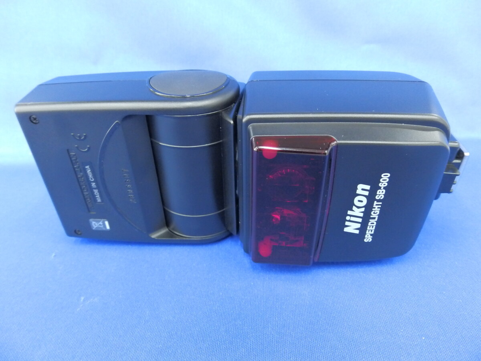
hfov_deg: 76.4
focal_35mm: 22
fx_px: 306
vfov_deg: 61.1
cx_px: 240
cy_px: 180
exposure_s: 1/30
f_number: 3.4
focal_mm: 4
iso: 640
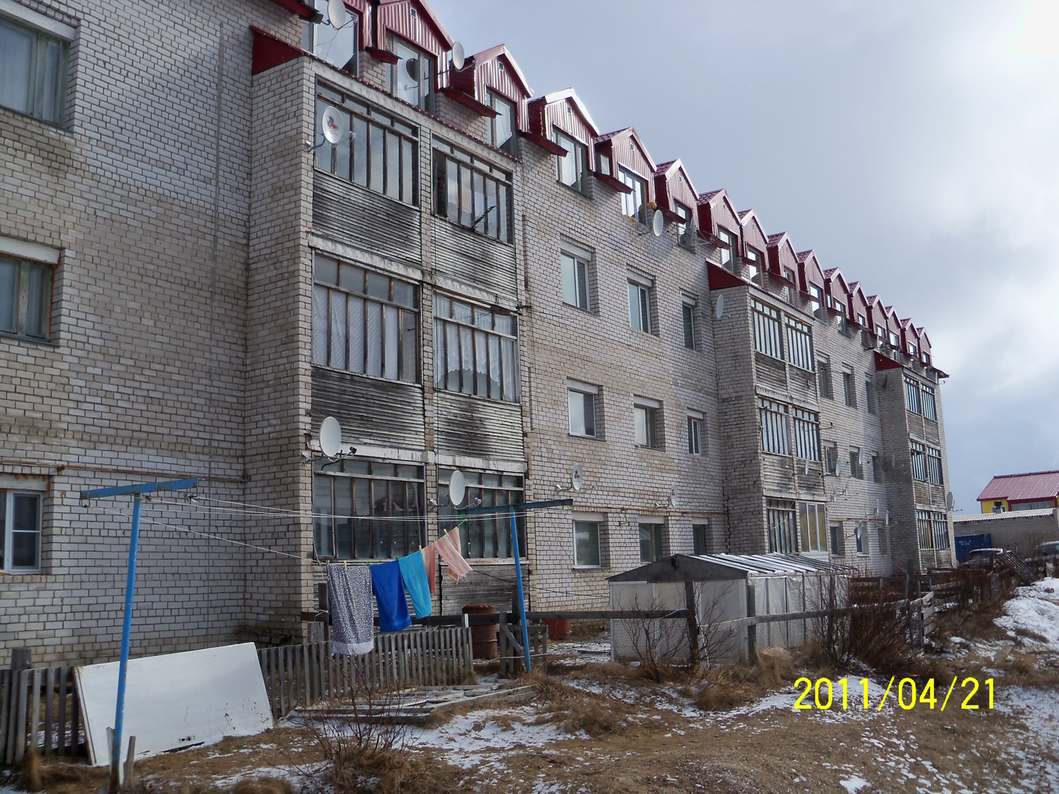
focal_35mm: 35
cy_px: 397
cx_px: 530
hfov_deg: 52.6
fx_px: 1071
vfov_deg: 40.7
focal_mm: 6.2
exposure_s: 1/1000
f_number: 3.5
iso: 80
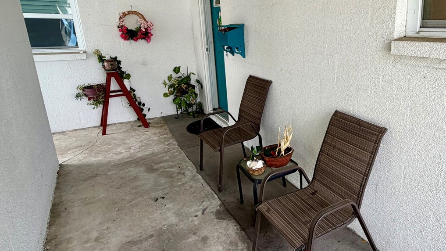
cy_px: 100
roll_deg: -1.0
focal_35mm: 24
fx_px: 284
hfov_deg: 72.1
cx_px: 323
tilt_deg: -15.1
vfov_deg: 47.4
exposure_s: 1/121
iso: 50
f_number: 2.2
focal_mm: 2.22
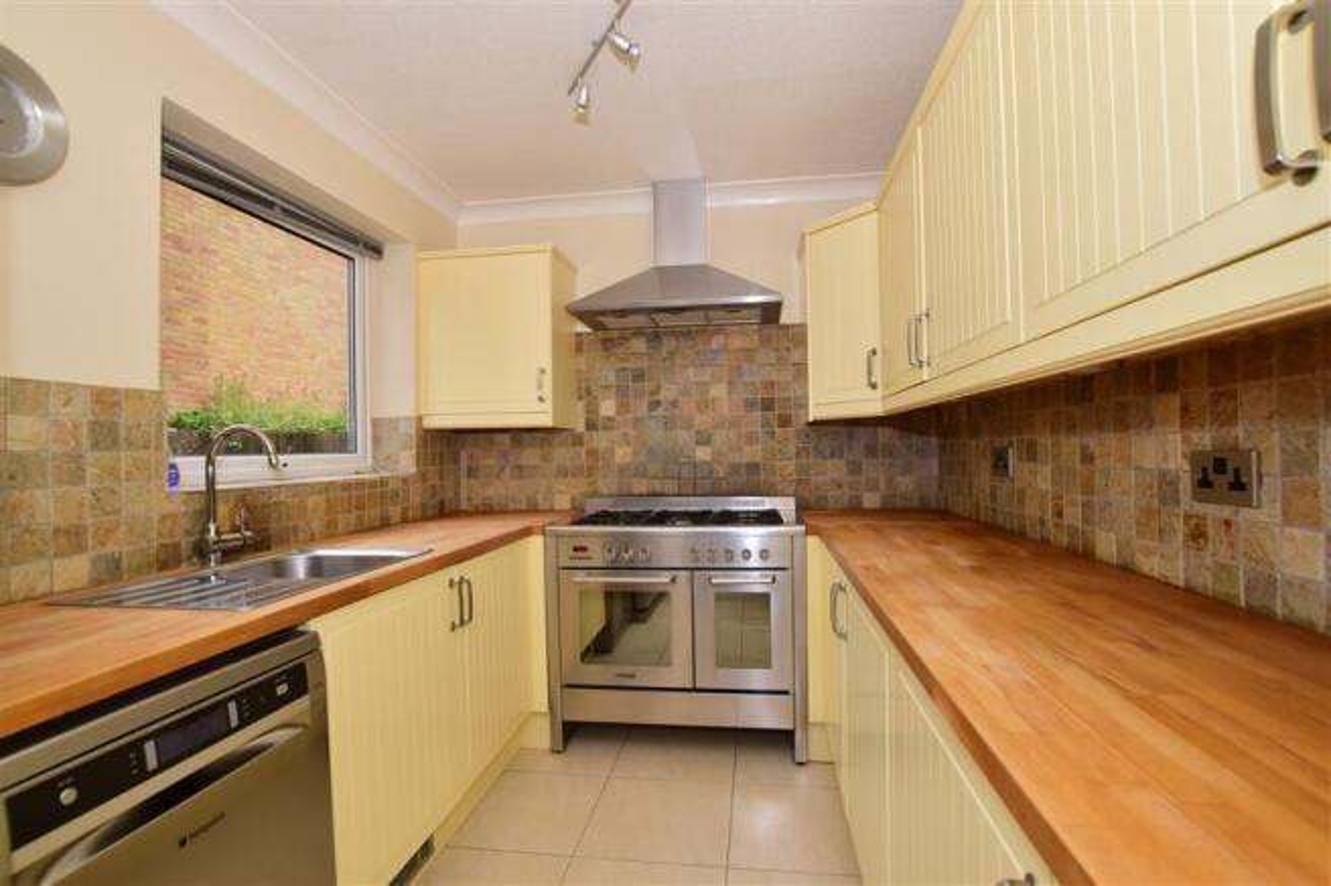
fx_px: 610
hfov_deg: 95.0
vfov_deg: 72.0
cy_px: 443
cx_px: 666
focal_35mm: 16
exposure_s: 1/25
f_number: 7.1
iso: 200
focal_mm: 11
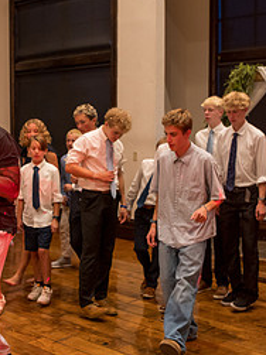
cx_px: 77
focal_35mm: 56
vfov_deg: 34.4
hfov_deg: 25.9
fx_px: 574
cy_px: 188
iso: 3200
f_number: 2.8
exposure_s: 1/100
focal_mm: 24
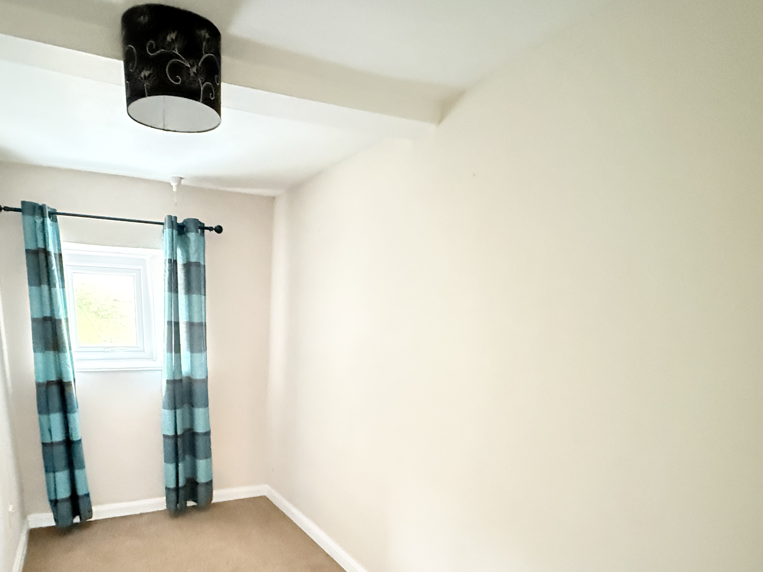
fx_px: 485
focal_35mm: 22
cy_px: 434
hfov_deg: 74.9
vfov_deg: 57.7
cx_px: 282
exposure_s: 1/30
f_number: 2.2
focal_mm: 2.22
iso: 2500
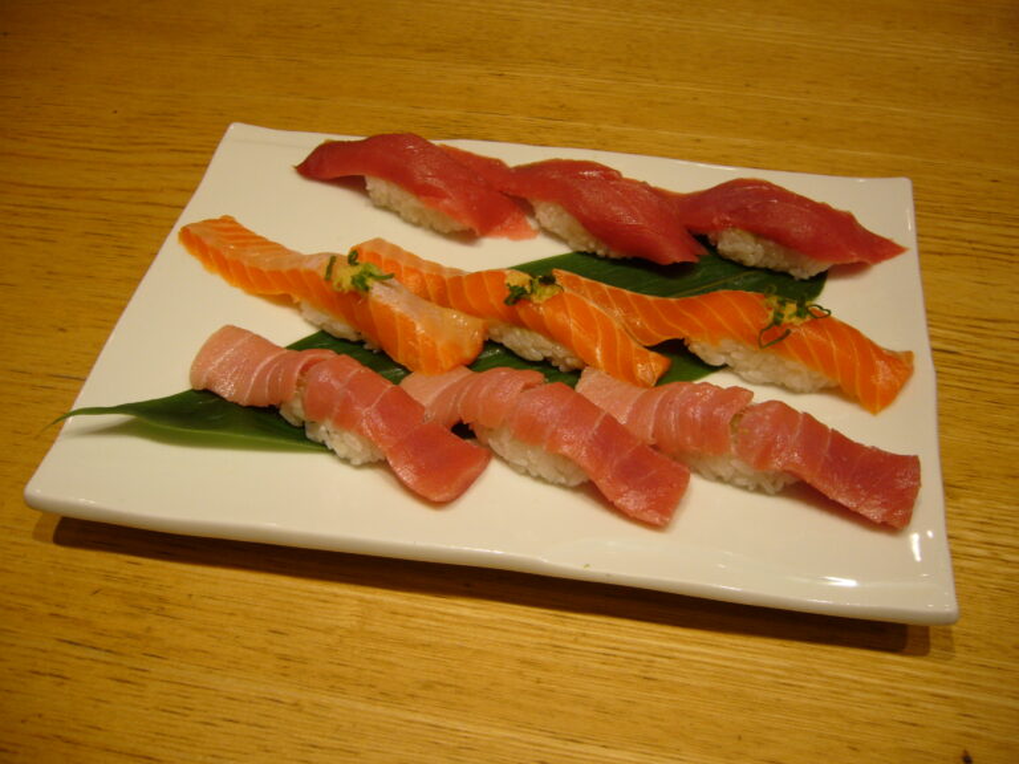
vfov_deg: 40.7
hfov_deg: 52.6
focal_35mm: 35
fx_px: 1030
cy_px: 382
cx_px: 510
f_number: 2.8
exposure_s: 1/60
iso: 80
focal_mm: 5.8
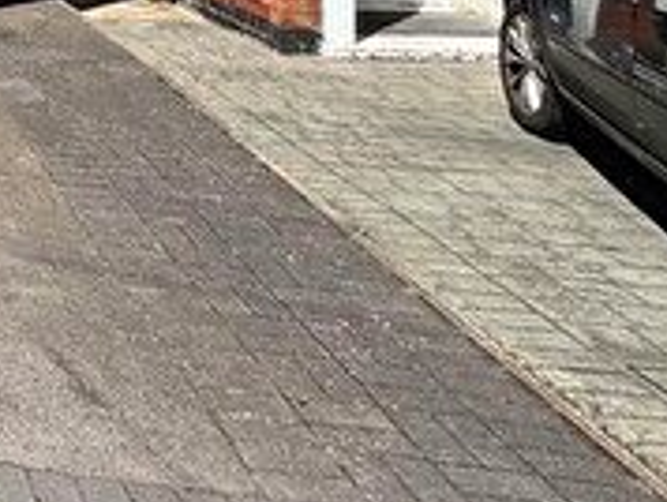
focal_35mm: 55
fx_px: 1061
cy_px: -193
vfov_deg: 22.9
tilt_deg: -0.2
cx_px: -453
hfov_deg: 23.4
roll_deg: +0.1
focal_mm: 2.22
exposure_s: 1/2415
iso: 50
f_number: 2.2
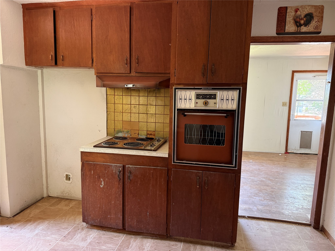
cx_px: 168
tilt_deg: -7.8
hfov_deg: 71.6
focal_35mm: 24
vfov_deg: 56.8
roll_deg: -0.6
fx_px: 232
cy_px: 126
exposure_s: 1/60
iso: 400
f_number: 1.78
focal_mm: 6.76
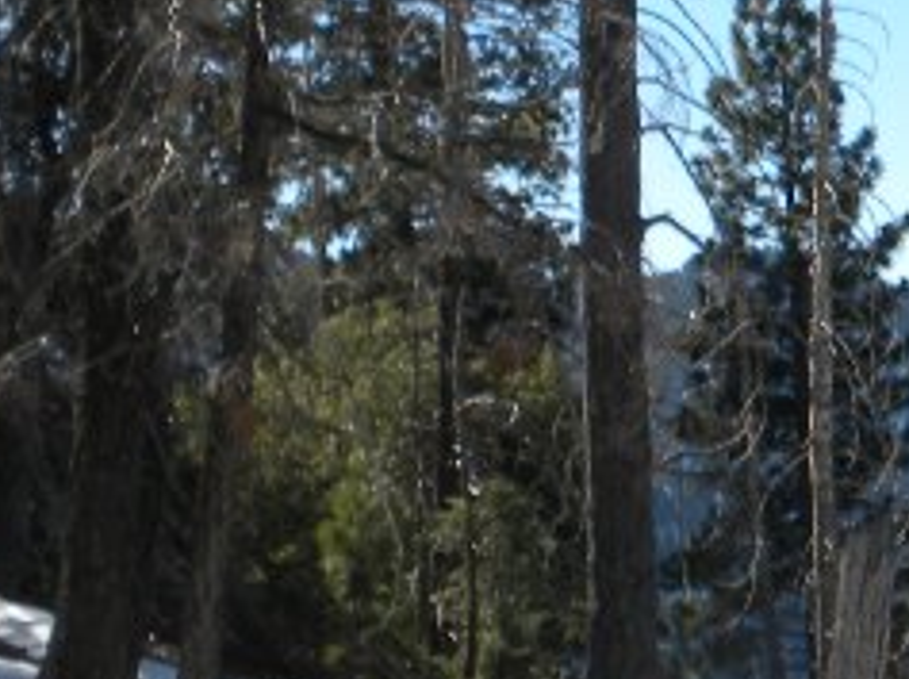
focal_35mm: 122
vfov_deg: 12.1
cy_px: 416
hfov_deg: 15.2
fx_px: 3199
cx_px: 1258
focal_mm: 6.6
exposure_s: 1/74
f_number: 10
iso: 64
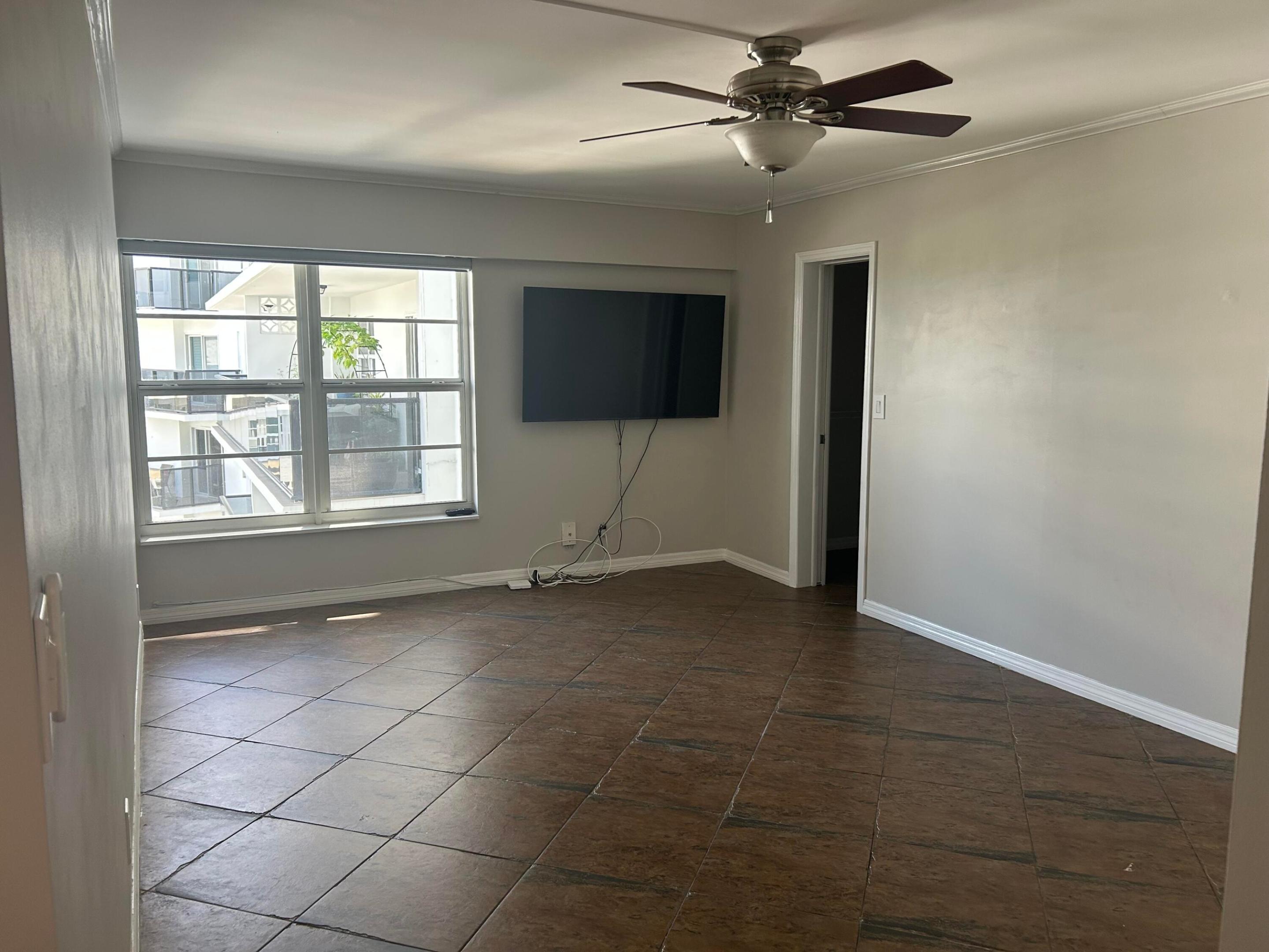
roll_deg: -0.3
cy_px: 476
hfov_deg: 67.3
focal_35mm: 26
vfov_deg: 53.1
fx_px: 953
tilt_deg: -7.4
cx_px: 634
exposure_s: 1/120
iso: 125
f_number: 1.5
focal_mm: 5.7
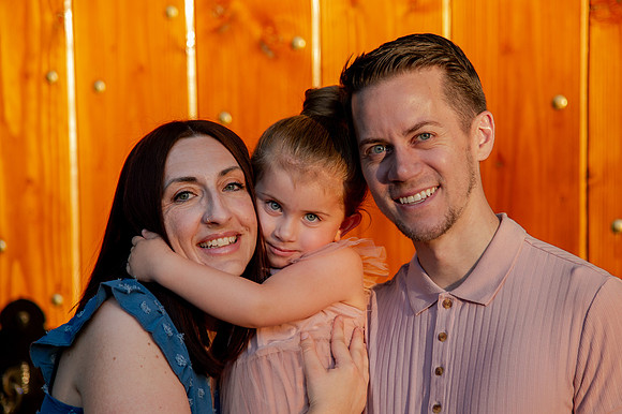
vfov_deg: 10.4
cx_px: 345
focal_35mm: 131
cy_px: 250
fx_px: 2267
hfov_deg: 15.6
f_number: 4
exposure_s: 1/400
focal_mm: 105
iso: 640
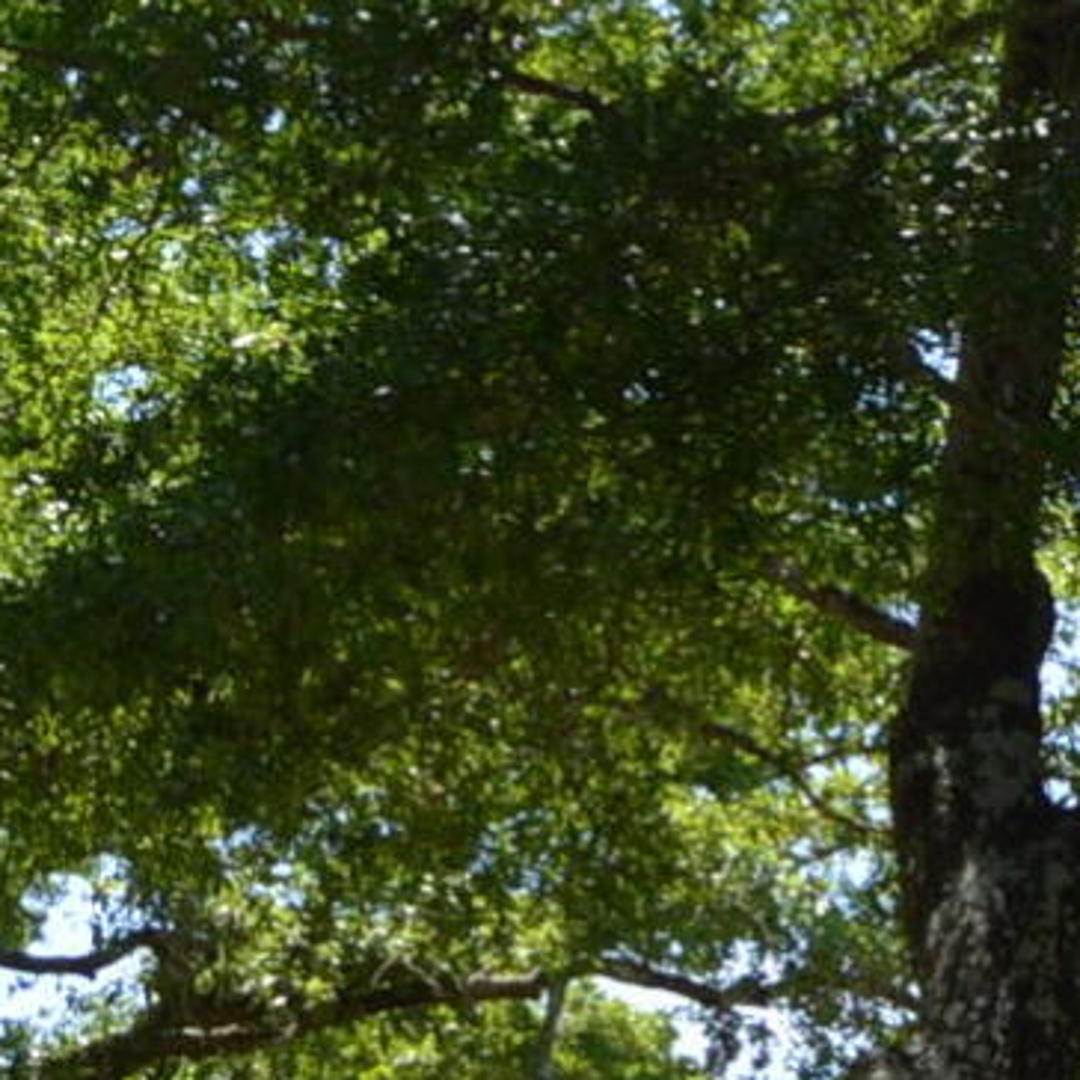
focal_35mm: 231
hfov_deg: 7.2
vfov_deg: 7.5
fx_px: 8154
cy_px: 1297
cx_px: 2332
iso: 100
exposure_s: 1/160
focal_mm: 22
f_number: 6.3
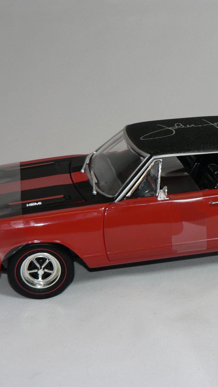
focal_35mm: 79
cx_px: 180
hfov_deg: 15.2
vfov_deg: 26.9
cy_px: 195
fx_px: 812
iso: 80
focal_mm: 9.1
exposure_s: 1/60
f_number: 2.8
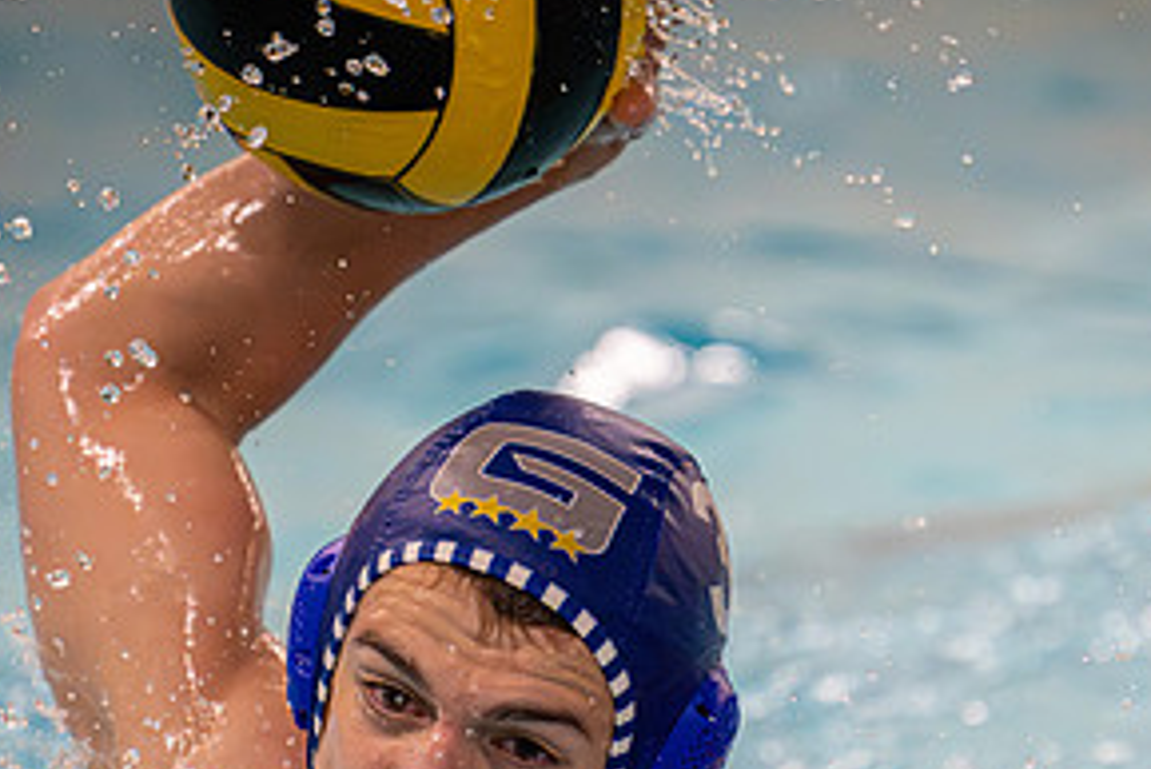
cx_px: 840
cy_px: 805
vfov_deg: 2.3
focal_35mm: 589
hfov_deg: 3.5
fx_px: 18840
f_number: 4
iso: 7200
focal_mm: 270
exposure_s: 1/1000
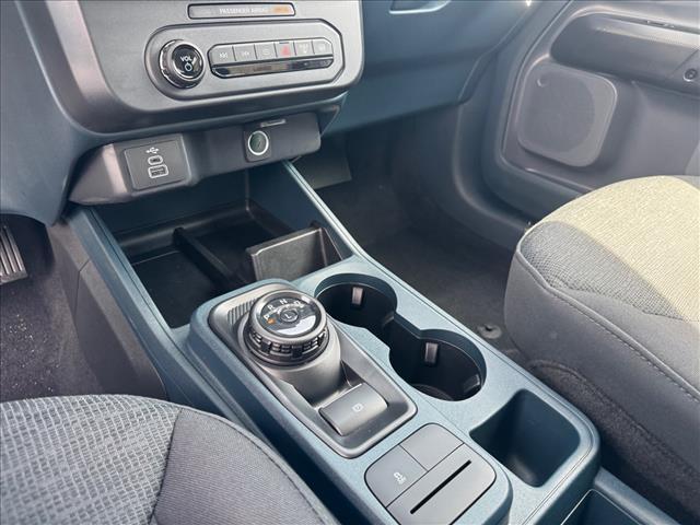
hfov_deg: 71.6
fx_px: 485
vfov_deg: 56.8
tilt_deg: -31.4
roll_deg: -4.1
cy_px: 262
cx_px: 350
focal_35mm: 24
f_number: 1.78
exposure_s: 1/121
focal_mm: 6.76
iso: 160
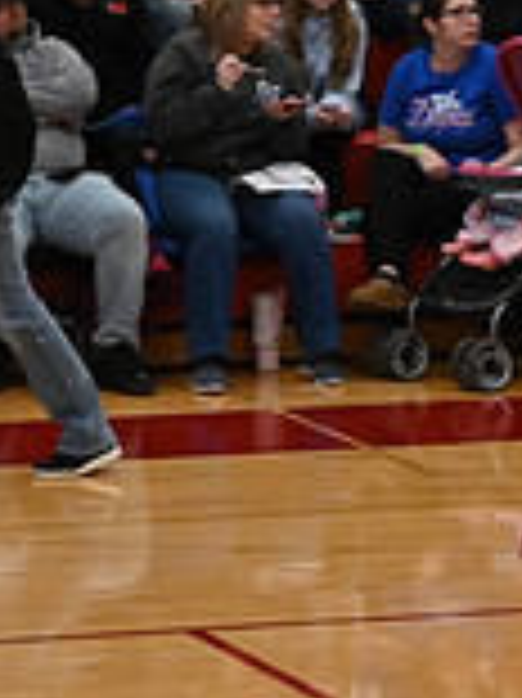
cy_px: 385
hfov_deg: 3.4
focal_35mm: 432
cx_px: 1296
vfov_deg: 4.6
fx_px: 8698
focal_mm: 80
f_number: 4
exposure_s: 1/400
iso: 5000
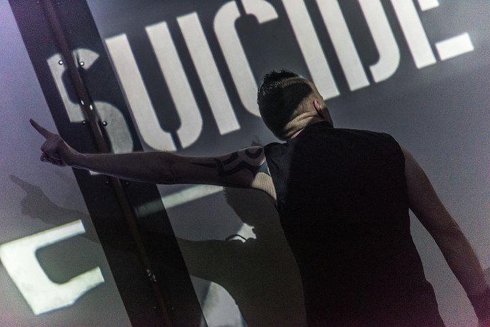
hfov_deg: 15.2
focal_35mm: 135
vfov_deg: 10.2
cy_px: 164
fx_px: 1839
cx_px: 245
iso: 4000
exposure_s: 1/100
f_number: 2.8
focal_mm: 135
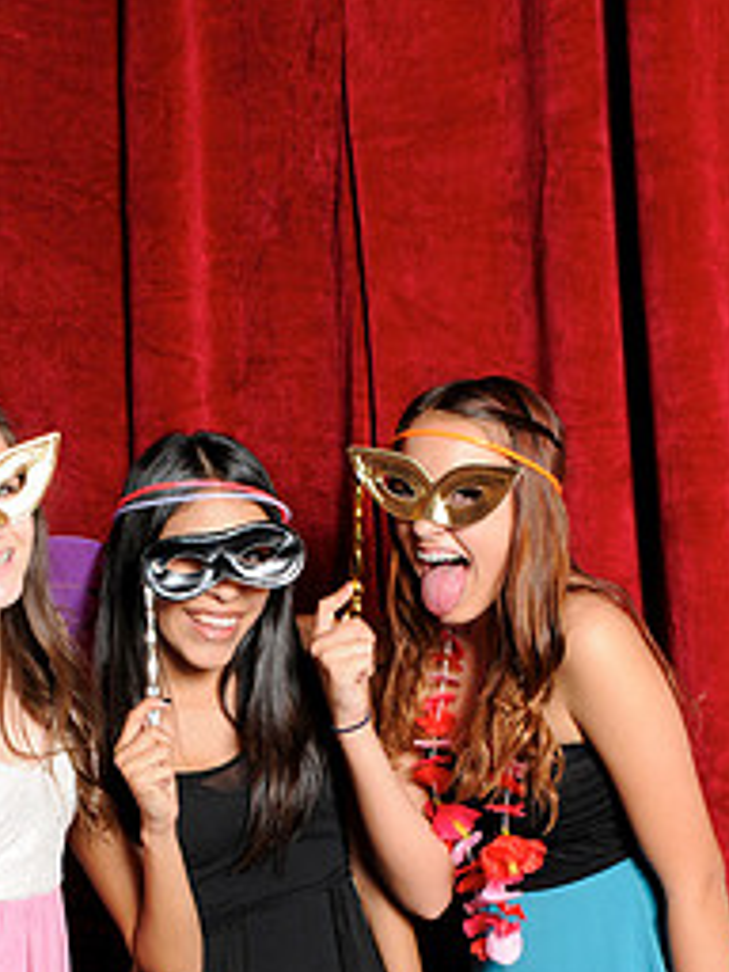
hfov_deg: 20.6
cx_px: 222
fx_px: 1994
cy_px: 756
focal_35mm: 71
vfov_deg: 27.0
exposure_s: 1/60
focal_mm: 28
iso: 400
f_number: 8
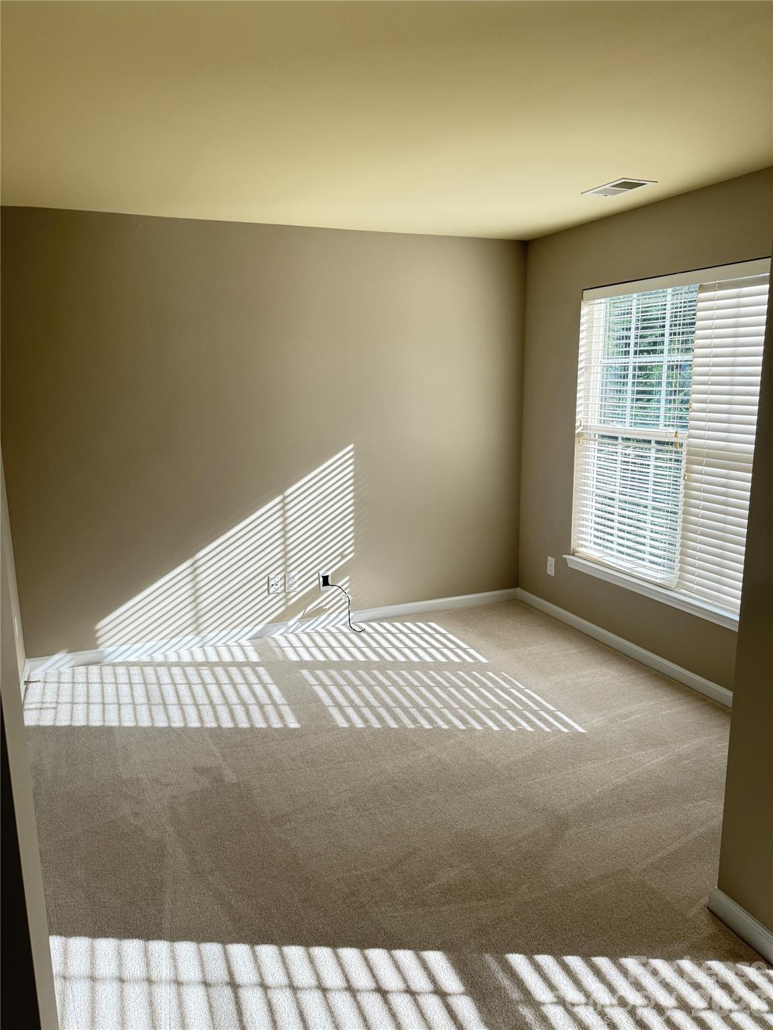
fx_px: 715
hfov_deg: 56.8
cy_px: 515
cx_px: 386
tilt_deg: -10.6
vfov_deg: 71.6
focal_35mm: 24
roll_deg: -0.7
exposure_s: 1/510
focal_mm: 6.76
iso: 100
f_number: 1.78
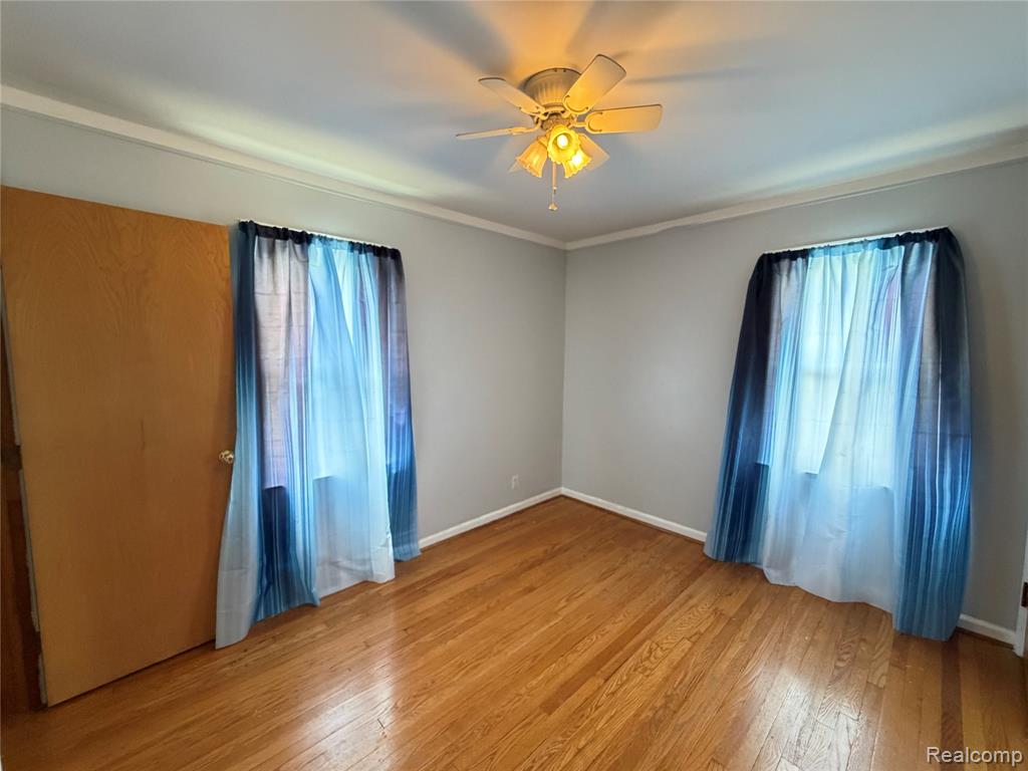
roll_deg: +0.2
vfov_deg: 85.7
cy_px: 386
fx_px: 416
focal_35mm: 14
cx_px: 514
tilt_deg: -5.2
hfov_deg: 102.1
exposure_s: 1/60
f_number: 2.2
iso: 500
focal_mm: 2.22
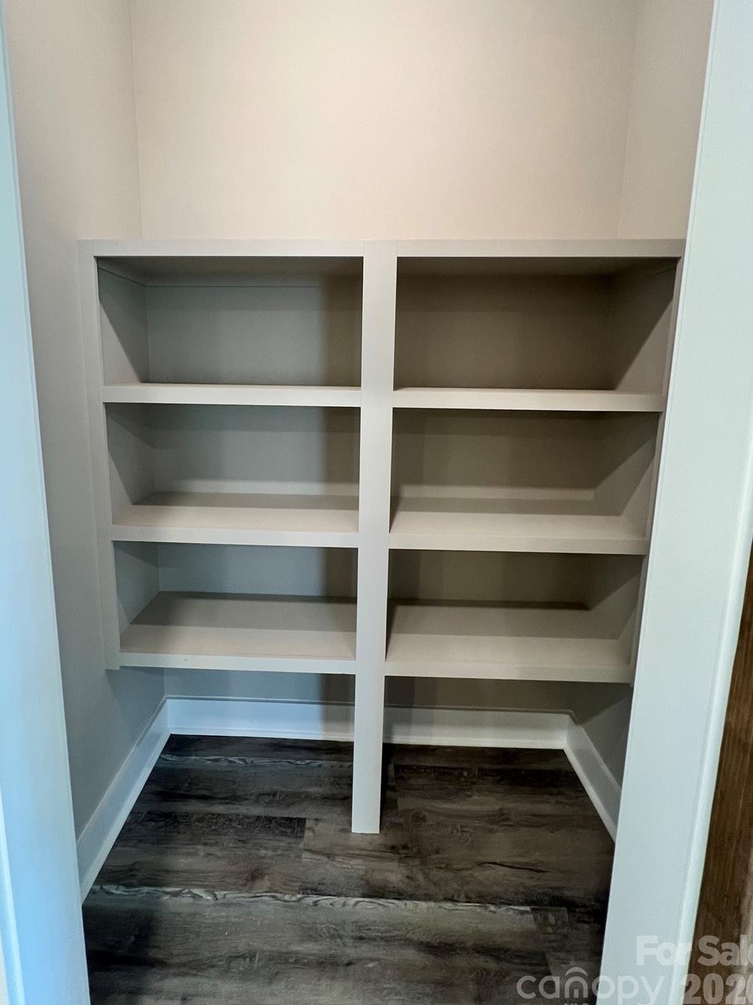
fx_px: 435
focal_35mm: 15
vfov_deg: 97.7
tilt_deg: -8.9
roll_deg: -1.4
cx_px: 337
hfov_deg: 81.5
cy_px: 439
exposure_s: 1/60
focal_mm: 1.57
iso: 200
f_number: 1.8
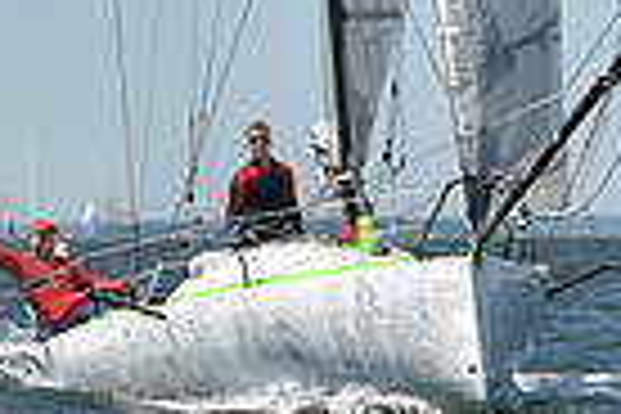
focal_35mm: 316
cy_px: -11
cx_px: 495
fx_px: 5451
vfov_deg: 4.3
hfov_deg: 6.5
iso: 250
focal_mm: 75
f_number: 8
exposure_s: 1/1250
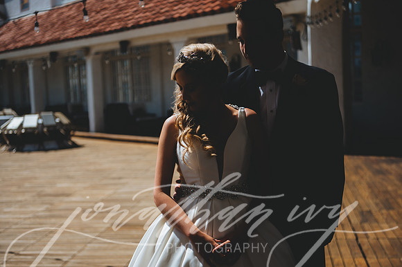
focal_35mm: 55
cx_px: 201
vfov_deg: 24.6
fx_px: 614
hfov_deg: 36.3
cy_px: 134
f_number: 2.8
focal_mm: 55
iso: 160
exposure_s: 1/2500
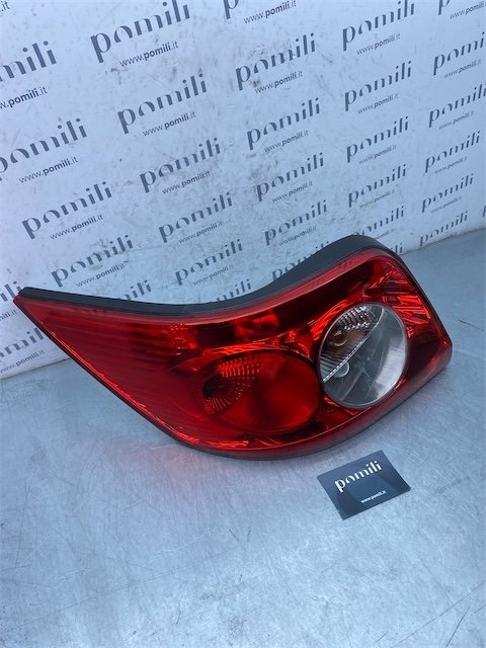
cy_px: 324
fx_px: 487
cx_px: 243
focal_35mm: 26
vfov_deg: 67.3
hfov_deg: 53.1
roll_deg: +1.8
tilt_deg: -40.0
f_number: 1.8
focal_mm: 4.25
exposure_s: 1/981
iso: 32
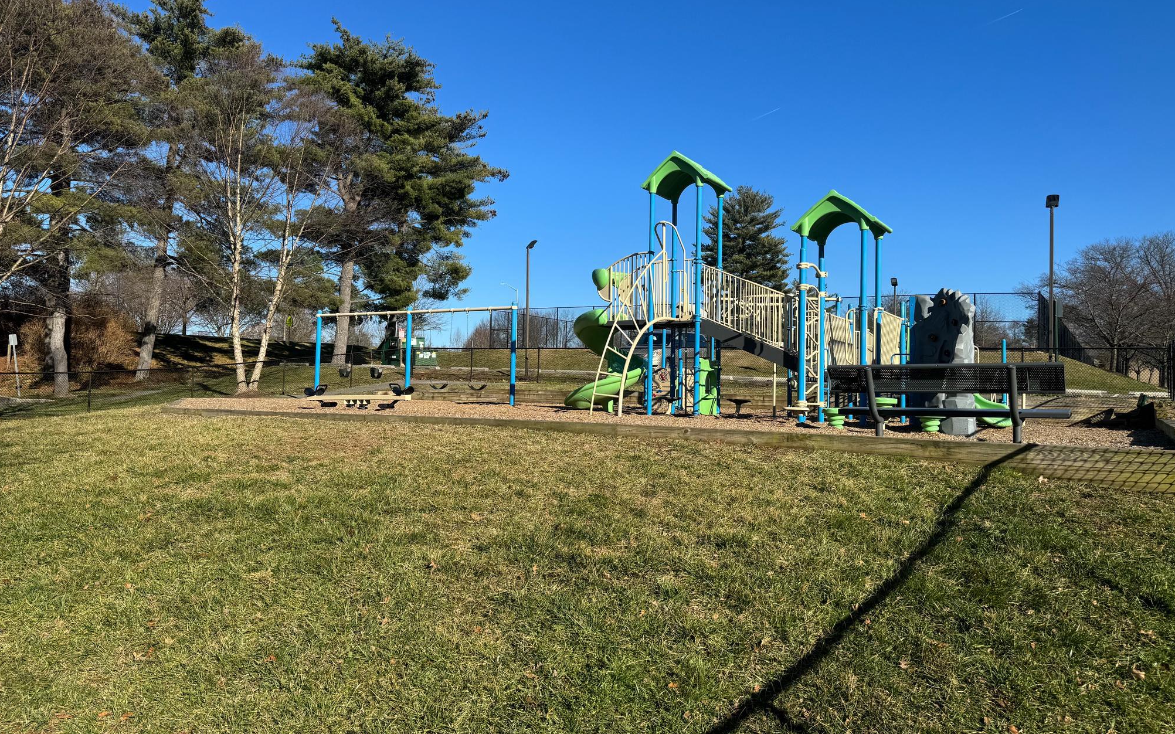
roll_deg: -0.8
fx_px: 832
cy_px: 354
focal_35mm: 26
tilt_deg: +3.6
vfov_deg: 47.6
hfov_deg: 70.4
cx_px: 593
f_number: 1.78
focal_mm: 6.86
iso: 80
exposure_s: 1/4049
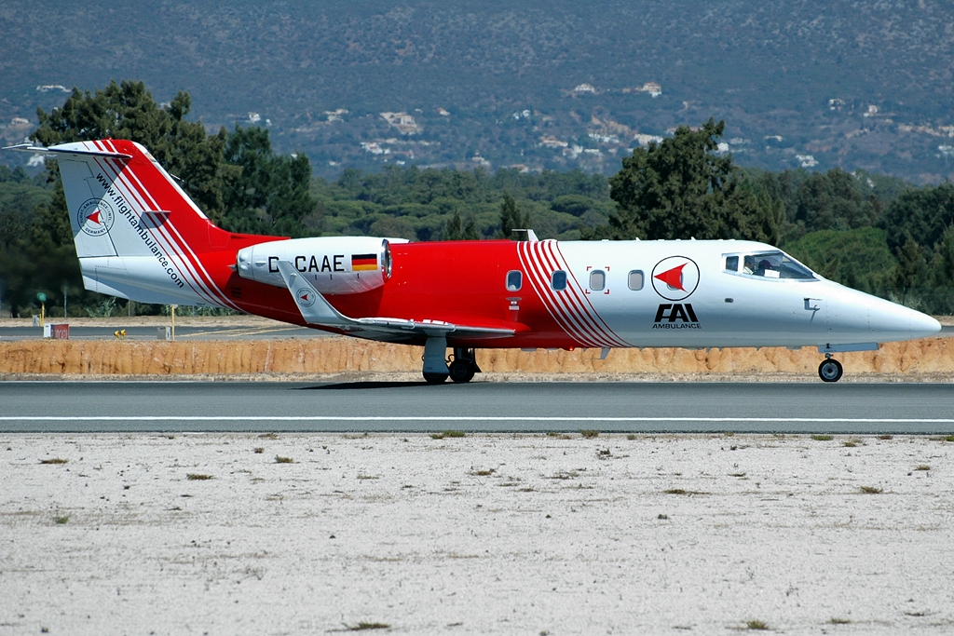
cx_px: 477
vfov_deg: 4.2
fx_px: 8746
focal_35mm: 330
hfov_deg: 6.2
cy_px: 318
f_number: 6.3
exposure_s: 1/2000
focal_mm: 220
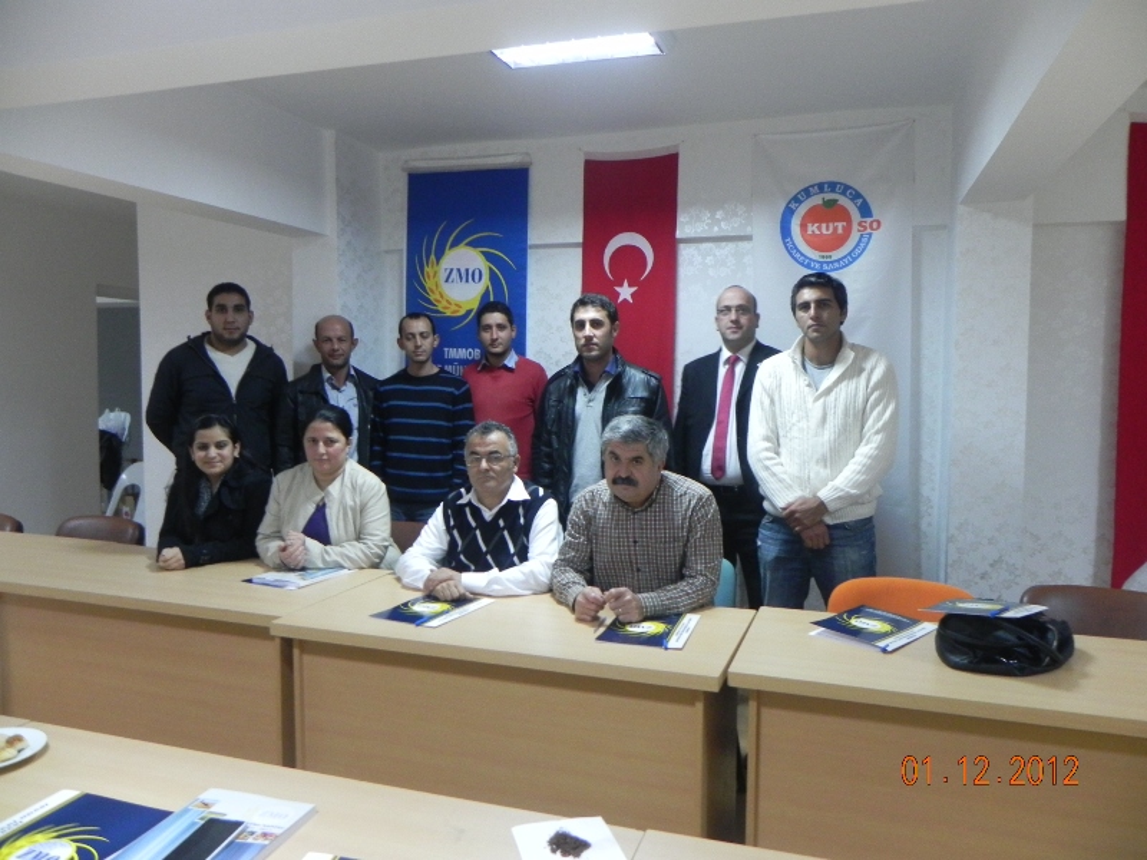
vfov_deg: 53.1
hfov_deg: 67.3
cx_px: 574
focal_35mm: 26
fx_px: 862
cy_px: 430
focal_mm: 4.6
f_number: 2.8
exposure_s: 1/17
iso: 400
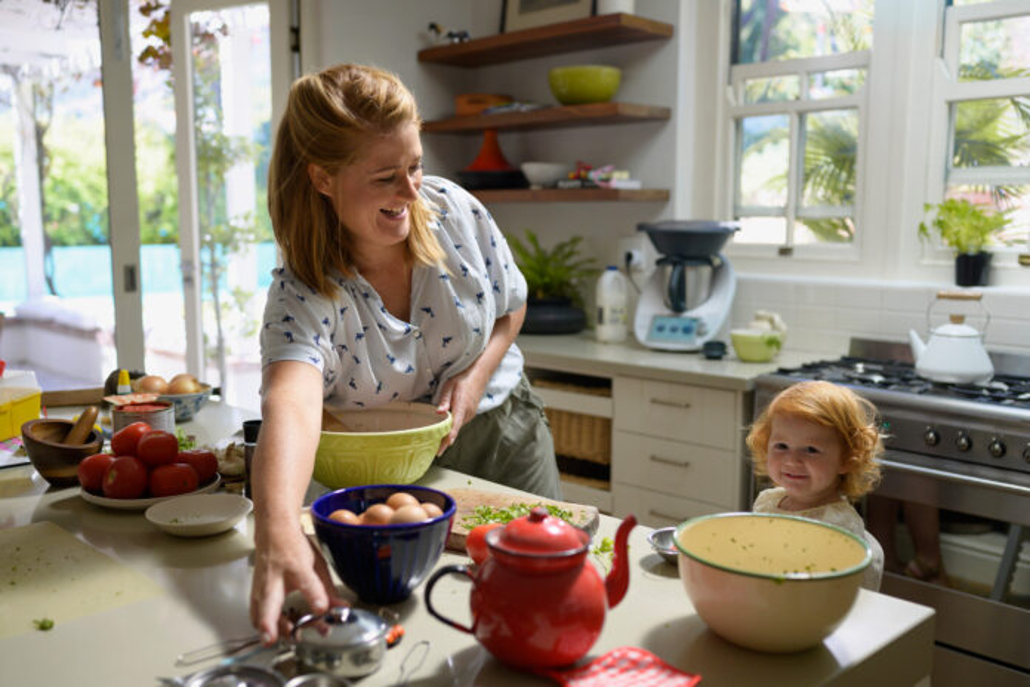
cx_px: 515
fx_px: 1001
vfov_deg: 37.9
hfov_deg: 54.4
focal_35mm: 35
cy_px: 344
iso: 400
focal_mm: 35
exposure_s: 1/800
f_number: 2.5
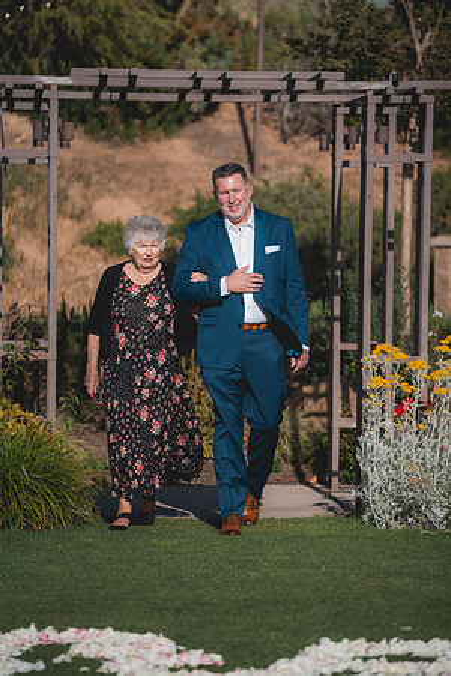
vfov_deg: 10.3
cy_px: 338
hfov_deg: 6.9
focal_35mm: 200
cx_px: 226
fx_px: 3758
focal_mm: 200
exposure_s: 1/8000
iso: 320
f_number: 2.8
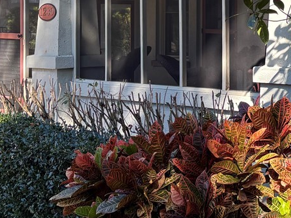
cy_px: 19
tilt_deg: +1.4
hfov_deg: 19.6
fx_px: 773
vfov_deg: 15.9
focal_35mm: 92
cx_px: 379
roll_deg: +0.4
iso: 50
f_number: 1.6
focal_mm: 5.96
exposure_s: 1/517
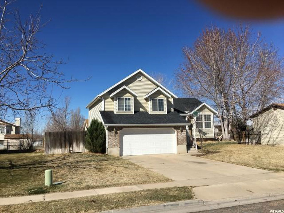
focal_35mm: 29
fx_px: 238
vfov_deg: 48.2
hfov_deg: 61.7
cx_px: 142
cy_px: 106
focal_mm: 4.15
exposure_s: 1/2404
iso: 25
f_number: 2.2
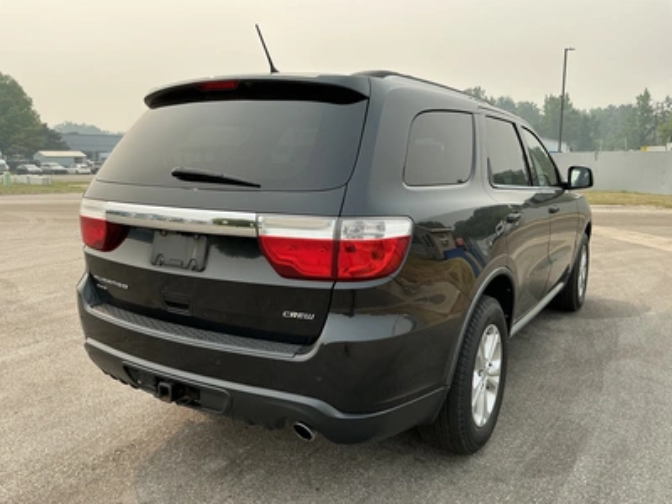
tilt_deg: -9.7
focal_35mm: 28
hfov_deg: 63.4
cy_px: 252
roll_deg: +0.1
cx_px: 336
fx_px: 544
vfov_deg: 49.7
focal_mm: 3
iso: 25
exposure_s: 1/912
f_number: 1.8
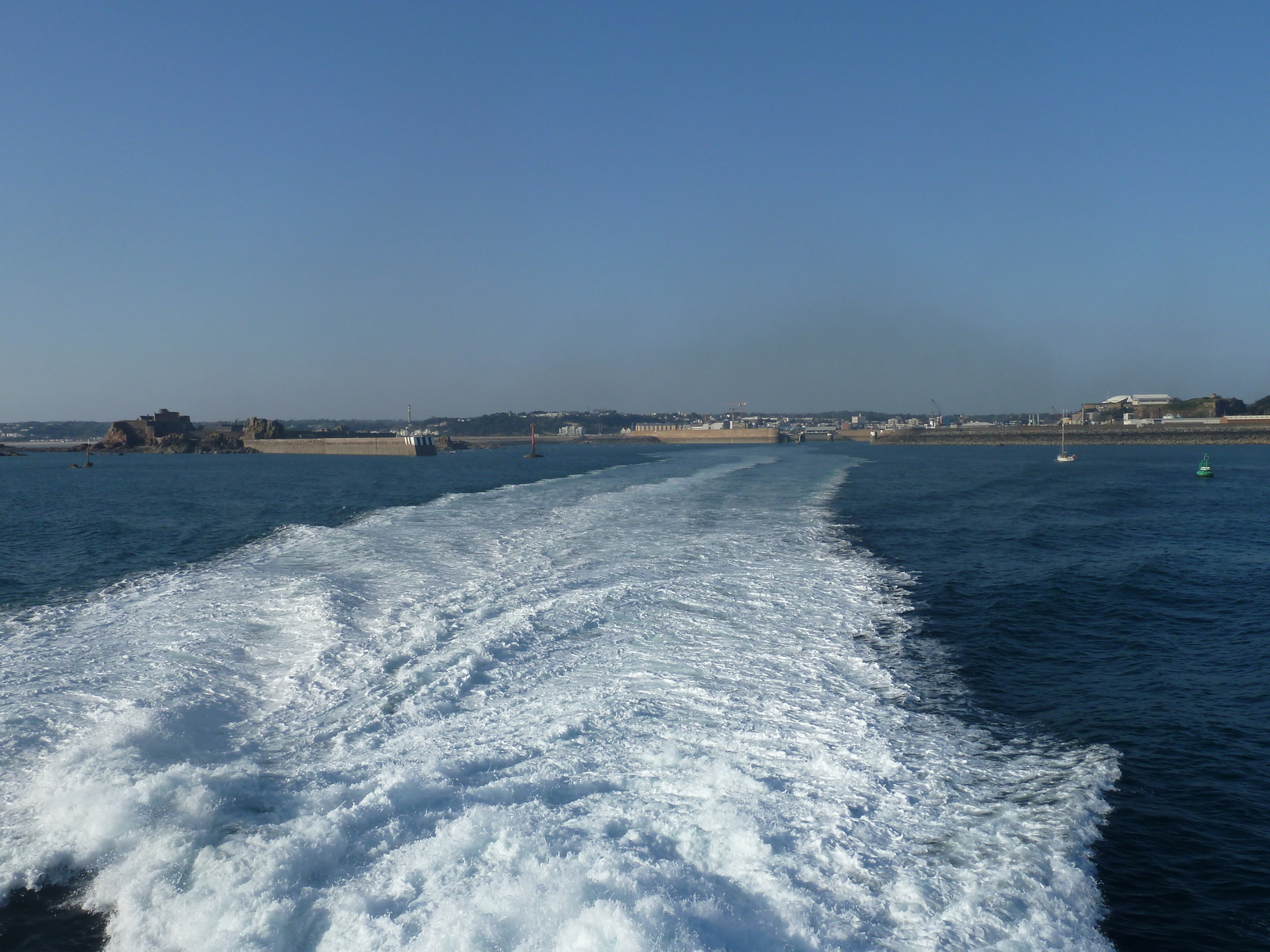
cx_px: 635
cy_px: 476
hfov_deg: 56.8
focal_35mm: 32
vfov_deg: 44.2
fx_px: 1174
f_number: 5.6
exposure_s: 1/500
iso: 80
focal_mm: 5.3
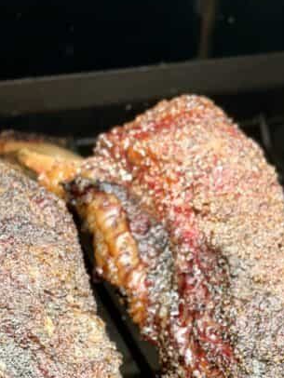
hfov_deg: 12.2
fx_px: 1322
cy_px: 423
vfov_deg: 15.8
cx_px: 29
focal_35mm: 121
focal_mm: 6.76
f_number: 1.78
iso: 64
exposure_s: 1/201
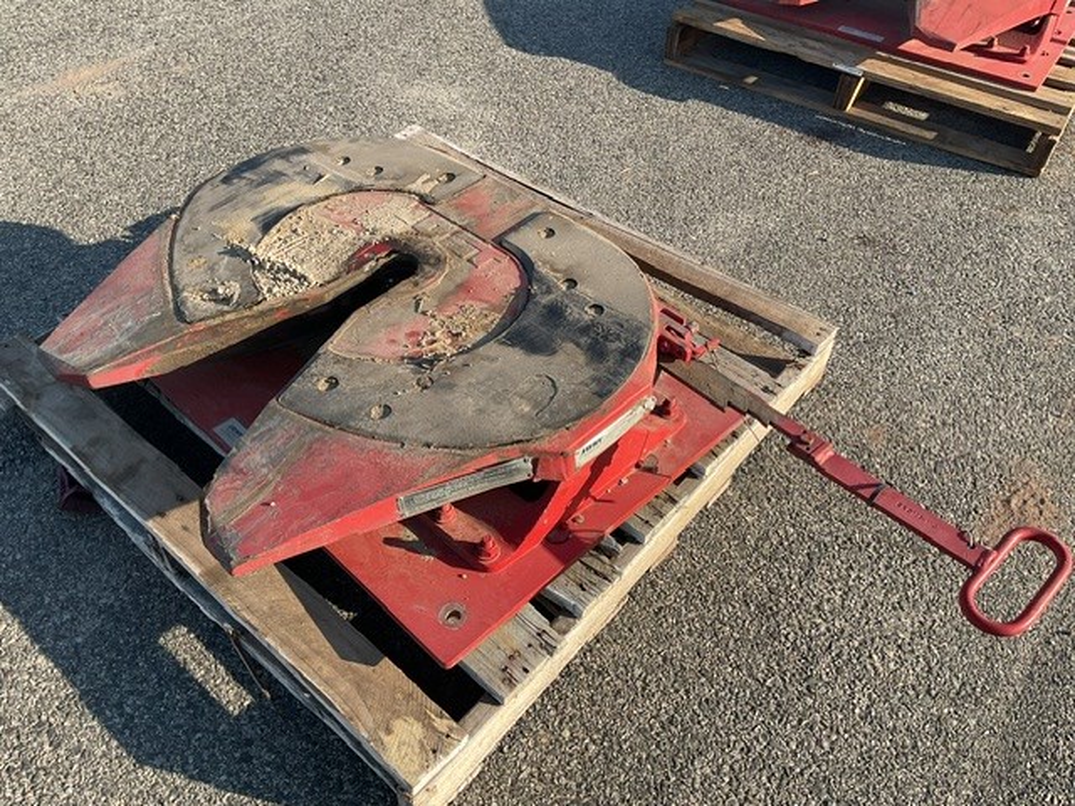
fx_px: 901
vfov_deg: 48.2
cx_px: 538
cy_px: 403
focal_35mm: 29
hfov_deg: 61.7
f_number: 1.8
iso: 16
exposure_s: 1/666
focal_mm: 3
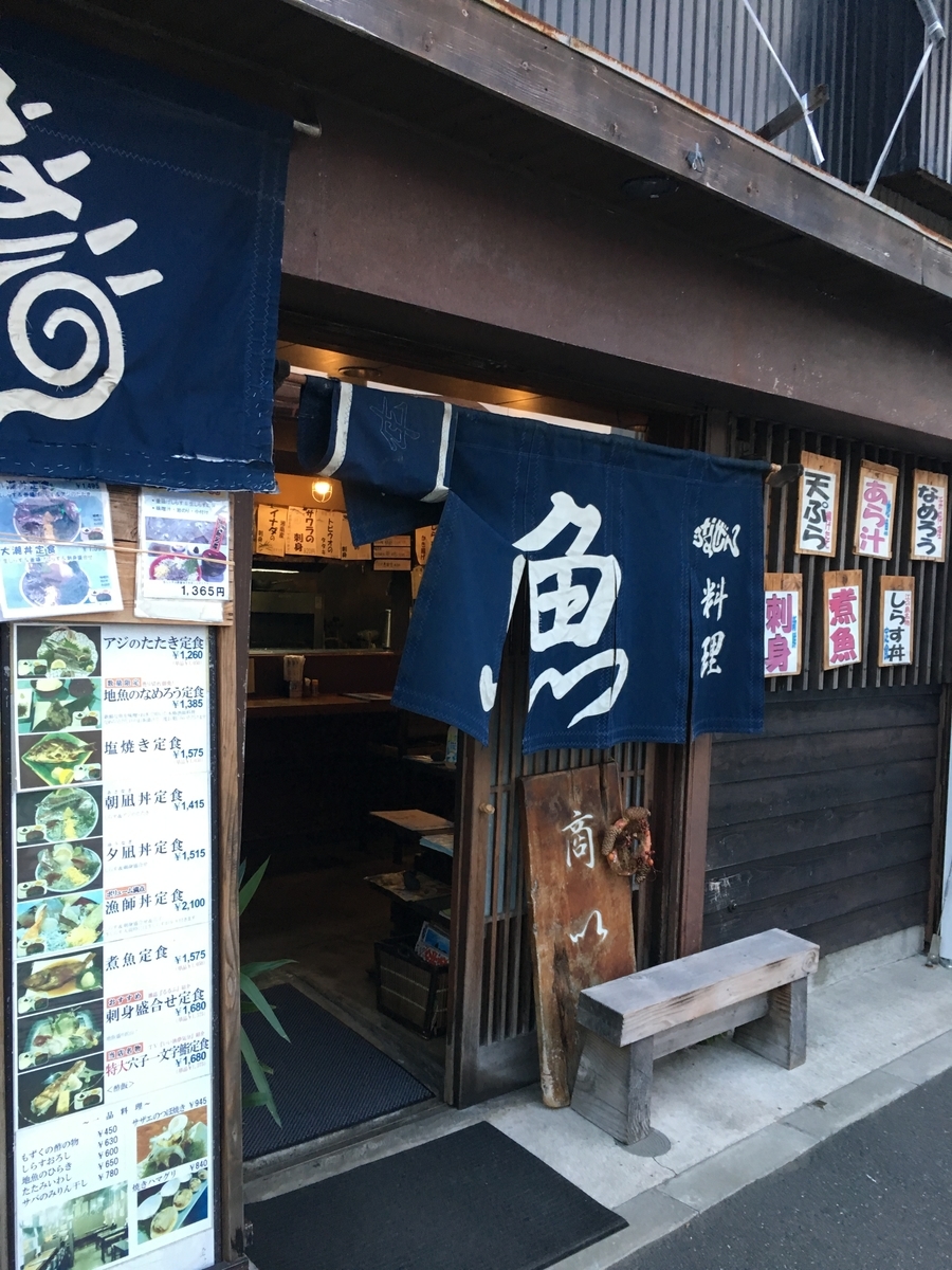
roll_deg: -2.7
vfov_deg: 61.7
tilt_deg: -0.6
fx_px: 1063
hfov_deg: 48.2
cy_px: 635
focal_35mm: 29
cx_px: 476
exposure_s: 1/30
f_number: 2.2
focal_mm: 4.15
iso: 40
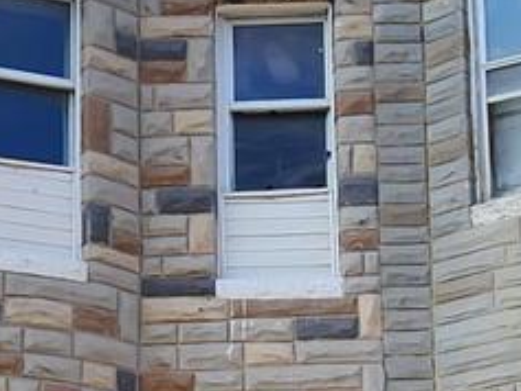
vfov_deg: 16.7
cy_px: 615
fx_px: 1190
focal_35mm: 79
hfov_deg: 24.5
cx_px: 152
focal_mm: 2.2
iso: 50
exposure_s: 1/832
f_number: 2.2
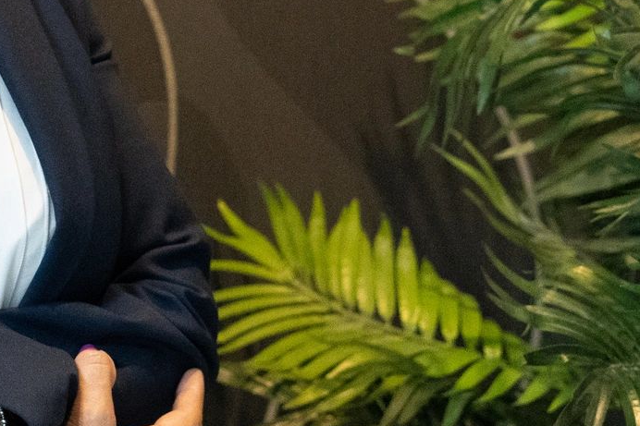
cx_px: -203
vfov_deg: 7.3
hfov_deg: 10.8
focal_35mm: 185
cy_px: -168
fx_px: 3288
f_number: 4
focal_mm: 50
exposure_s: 1/160
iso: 10000
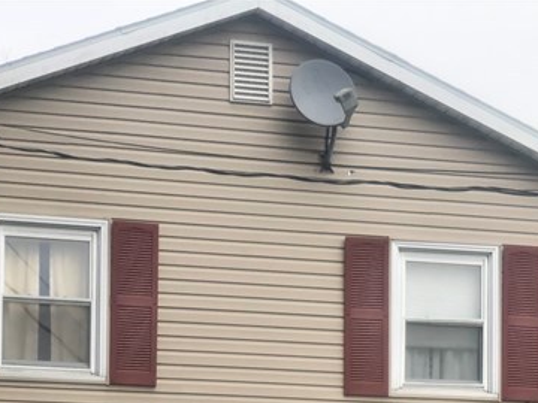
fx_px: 2300
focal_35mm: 148
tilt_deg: +3.3
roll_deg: +0.4
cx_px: 484
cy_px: 570
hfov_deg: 13.2
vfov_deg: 9.8
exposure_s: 1/202
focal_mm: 6
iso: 16
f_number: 2.4
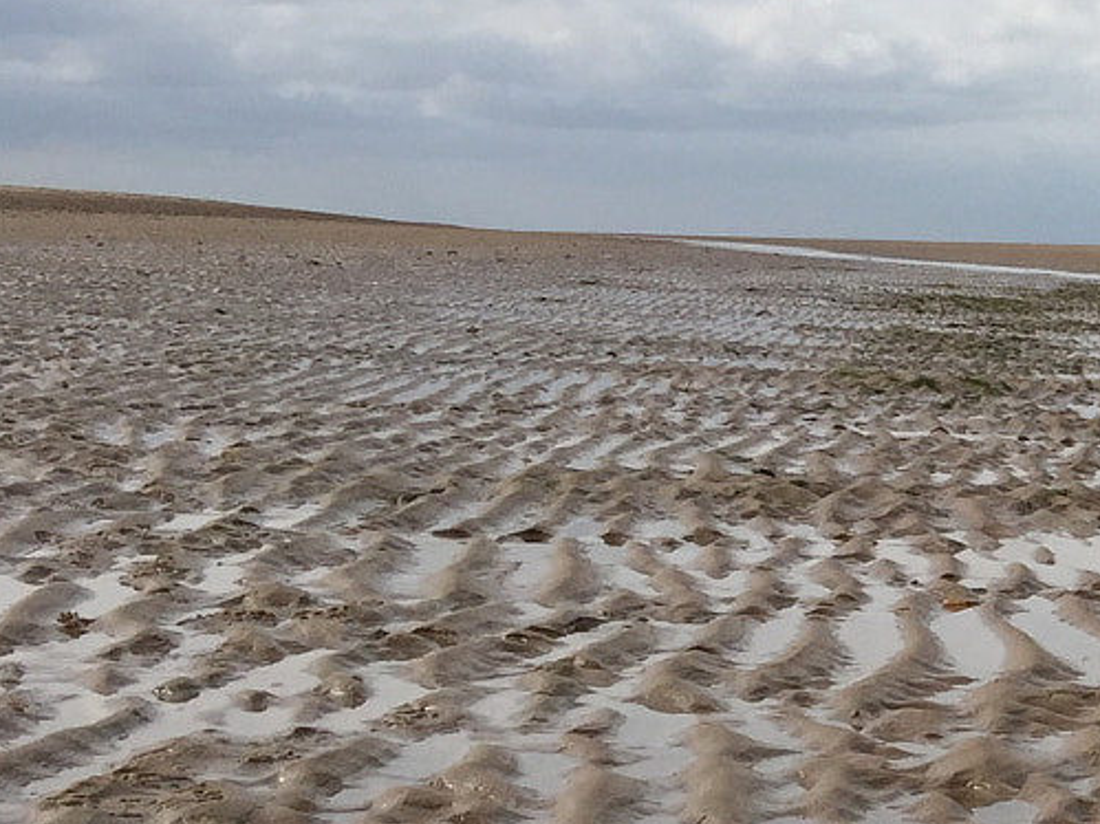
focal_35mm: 93
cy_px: 753
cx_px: 1704
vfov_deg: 15.7
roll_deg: -1.5
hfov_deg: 18.4
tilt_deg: -8.0
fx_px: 2955
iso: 32
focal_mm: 4.15
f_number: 2.2
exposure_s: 1/3968
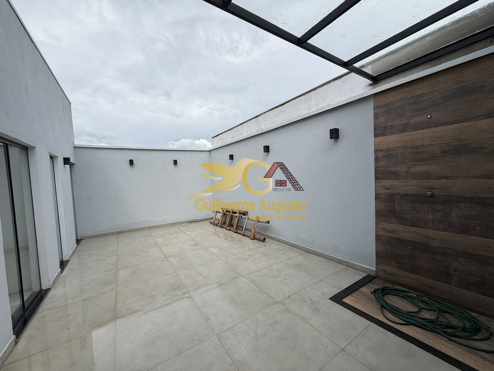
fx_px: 200
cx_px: 247
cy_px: 186
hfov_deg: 102.1
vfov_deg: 85.7
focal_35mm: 14
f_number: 2.2
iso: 50
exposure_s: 1/2320
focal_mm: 2.22
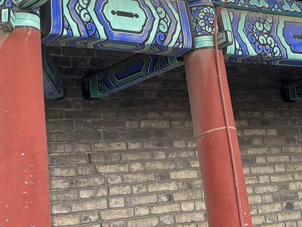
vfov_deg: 14.8
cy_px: -151
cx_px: 227
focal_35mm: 90
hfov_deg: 21.6
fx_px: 786
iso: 50
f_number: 1.6
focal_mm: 5.96
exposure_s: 1/591
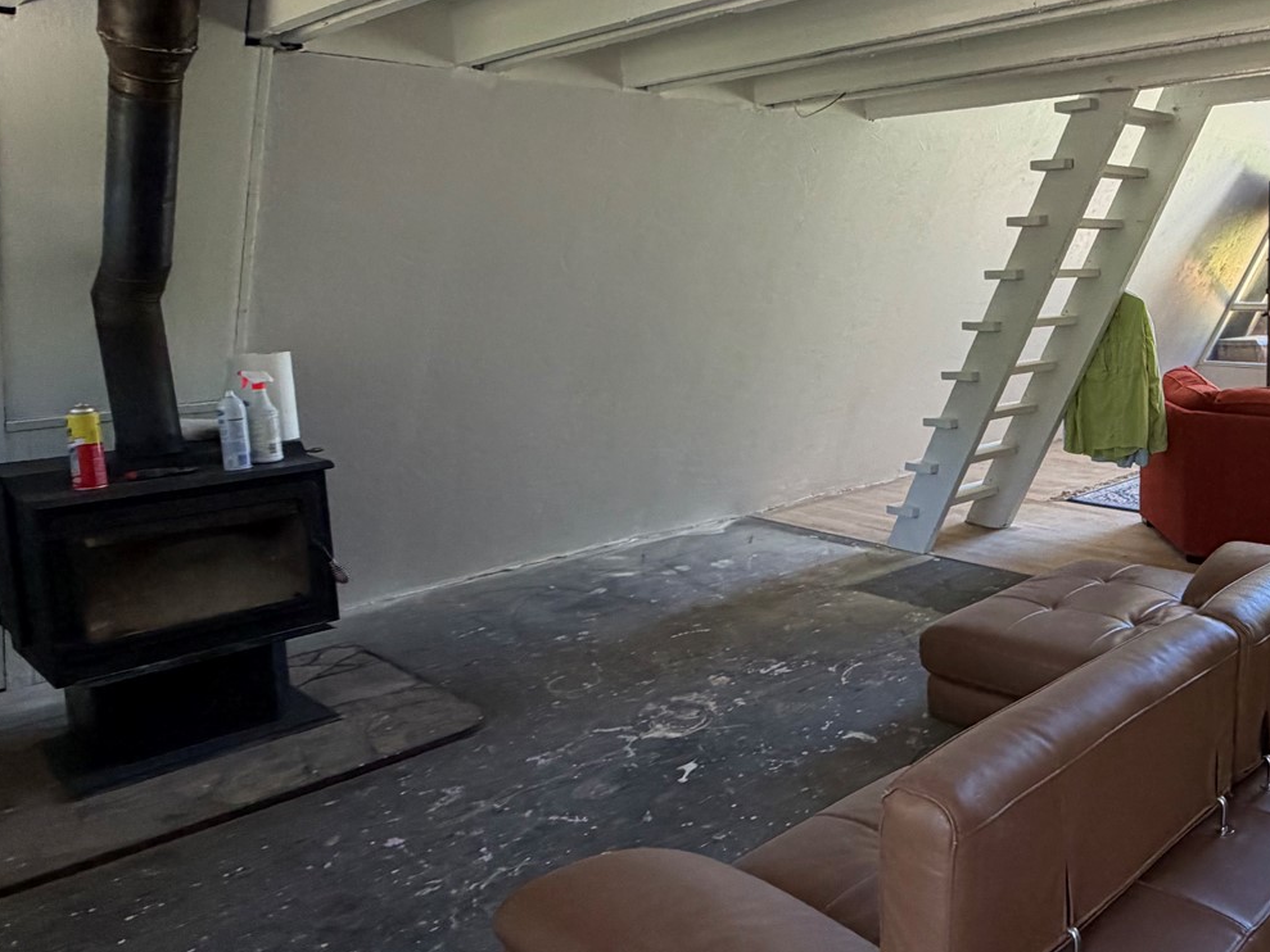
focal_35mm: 29
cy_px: 386
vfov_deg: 48.0
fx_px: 1064
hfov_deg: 55.5
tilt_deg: -7.8
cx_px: 1081
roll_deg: +0.6
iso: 200
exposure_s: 1/121
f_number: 2.2
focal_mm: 2.22
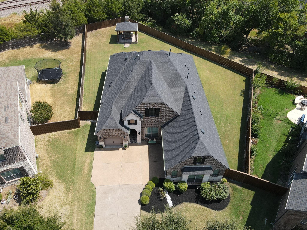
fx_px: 213
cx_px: 154
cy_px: 115
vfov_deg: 56.8
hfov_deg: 71.6
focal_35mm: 24
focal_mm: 4.5
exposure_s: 1/500
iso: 100
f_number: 2.8
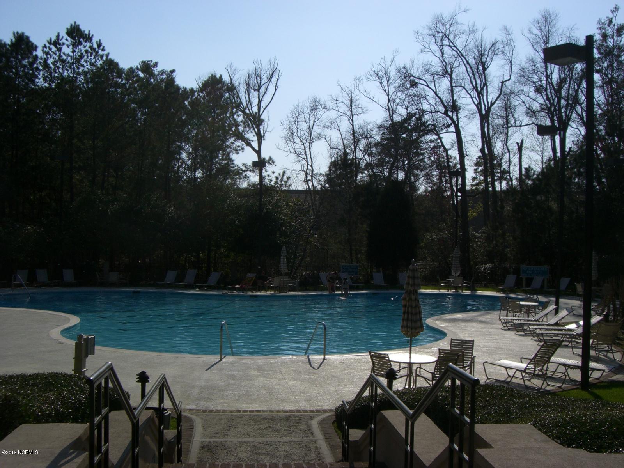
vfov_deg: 30.9
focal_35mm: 47
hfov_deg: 40.4
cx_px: 312
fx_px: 847
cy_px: 234
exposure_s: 1/2000
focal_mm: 7.6
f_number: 4.8
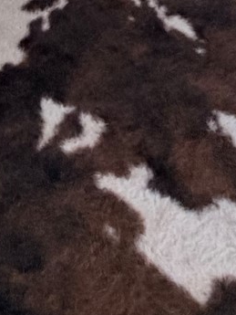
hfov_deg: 16.3
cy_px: -321
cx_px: -115
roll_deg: +1.5
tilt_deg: -13.8
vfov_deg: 17.1
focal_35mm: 83
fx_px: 754
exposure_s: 1/121
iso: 64
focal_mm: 2.22
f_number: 2.2
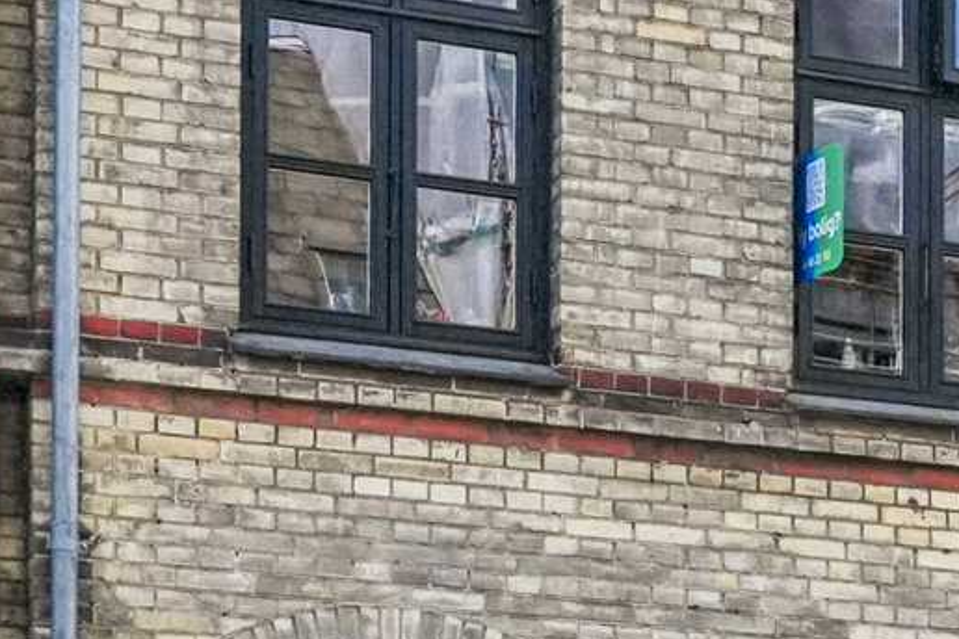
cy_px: 98
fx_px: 3389
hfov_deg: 15.6
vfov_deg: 10.7
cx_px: 1104
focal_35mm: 127
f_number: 7.1
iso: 800
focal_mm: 14.6
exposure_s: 1/800
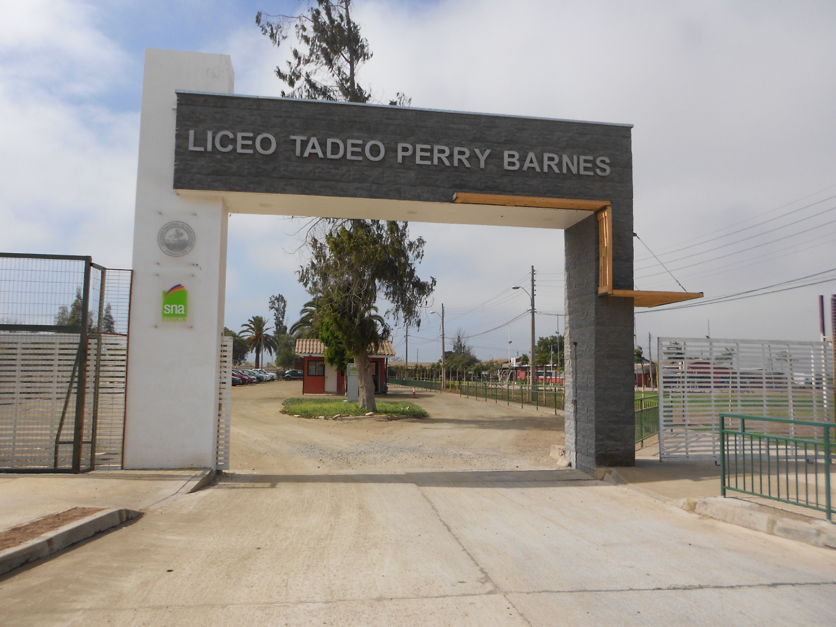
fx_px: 628
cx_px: 418
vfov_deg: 53.1
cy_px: 314
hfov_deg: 67.3
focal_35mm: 26
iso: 80
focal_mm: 4.6
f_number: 3.2
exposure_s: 1/1250
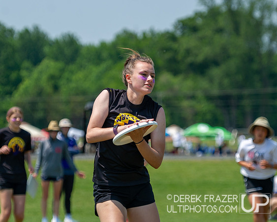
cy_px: 120
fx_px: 2374
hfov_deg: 6.7
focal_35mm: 290
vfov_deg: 5.3
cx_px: 130
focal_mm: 160
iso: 200
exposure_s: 1/2000
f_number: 4
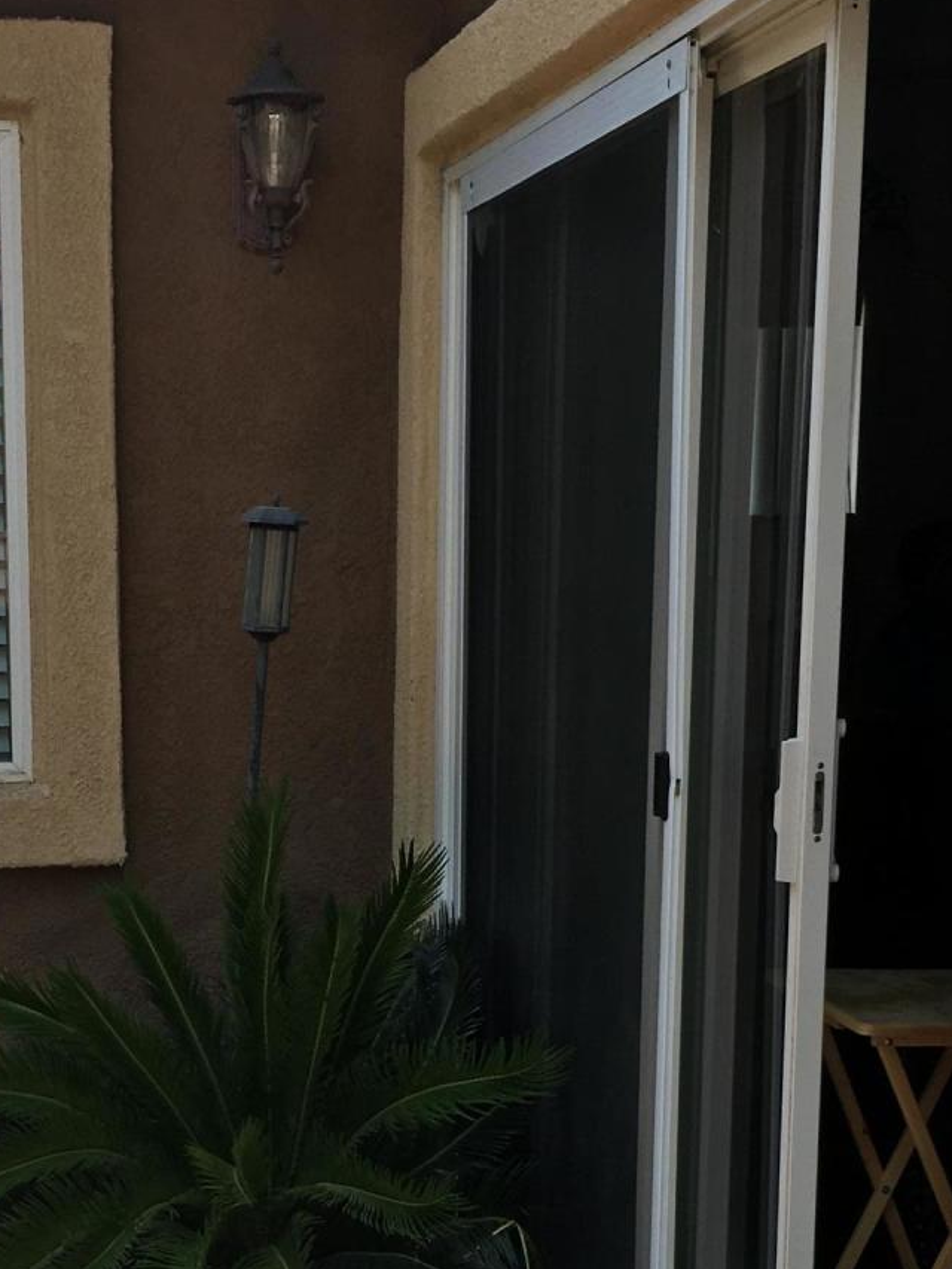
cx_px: 146
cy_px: 1073
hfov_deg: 21.3
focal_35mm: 68
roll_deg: +0.7
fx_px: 2493
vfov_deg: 27.8
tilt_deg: -10.9
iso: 25
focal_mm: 4.15
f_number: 2.2
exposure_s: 1/986
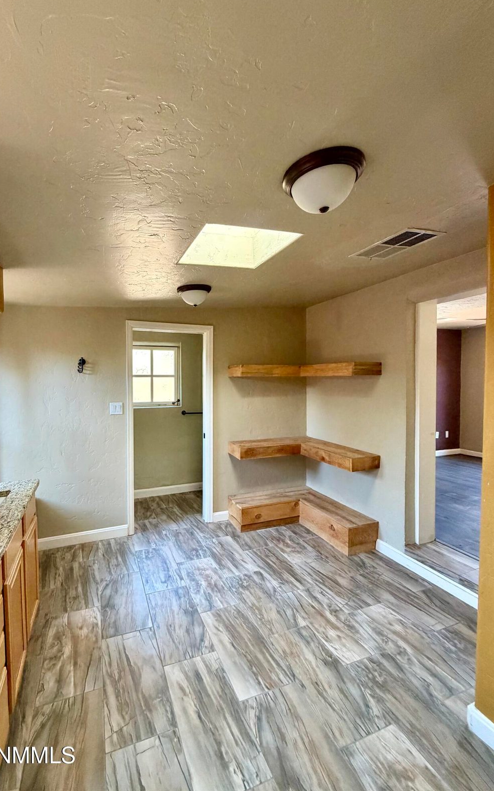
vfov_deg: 101.5
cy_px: 392
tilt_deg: -2.3
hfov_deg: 74.2
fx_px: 323
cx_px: 205
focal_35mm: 15
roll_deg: -0.3
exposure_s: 1/70
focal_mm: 2.22
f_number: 2.2
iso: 320
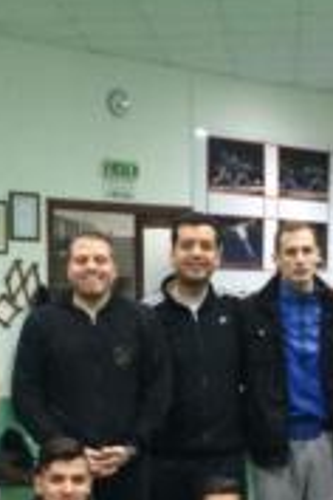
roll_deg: +1.6
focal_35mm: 85
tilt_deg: -5.2
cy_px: 403
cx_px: 164
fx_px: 1179
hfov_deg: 16.1
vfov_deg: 23.5
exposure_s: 1/30
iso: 320
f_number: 2.2
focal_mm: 4.15
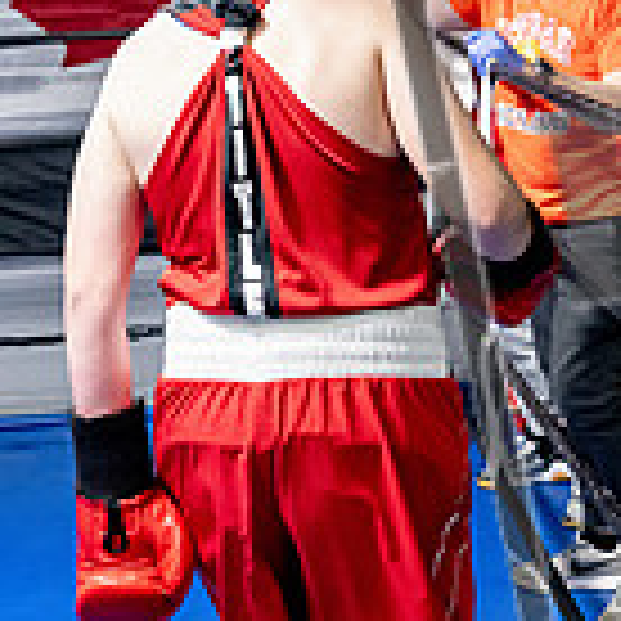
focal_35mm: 86
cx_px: 405
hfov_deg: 20.1
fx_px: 1745
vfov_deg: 19.7
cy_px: 29
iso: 10000
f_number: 2.8
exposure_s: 1/1000
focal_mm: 24
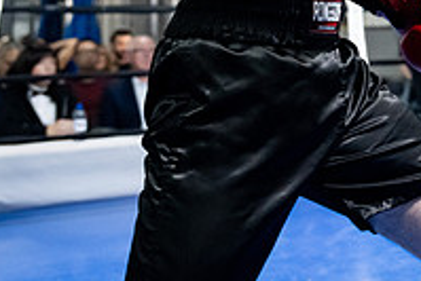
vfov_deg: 13.1
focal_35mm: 102
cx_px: 552
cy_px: -54
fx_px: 1194
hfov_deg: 18.6
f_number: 2.8
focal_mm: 35
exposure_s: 1/1000
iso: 10000
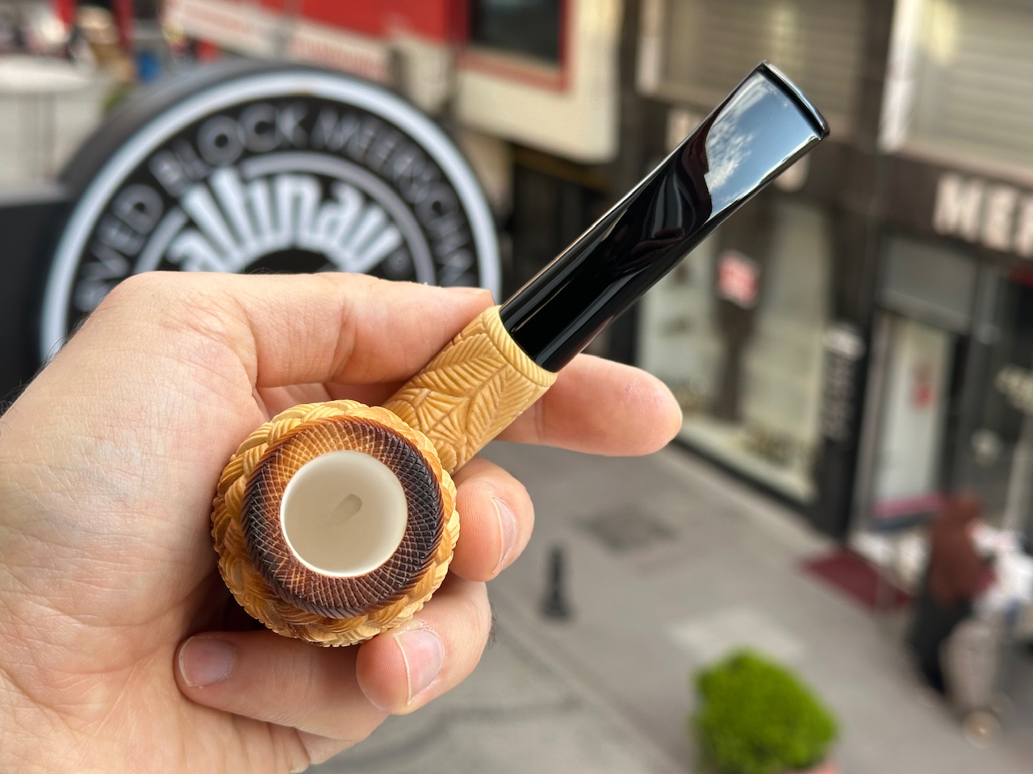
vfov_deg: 30.3
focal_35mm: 48
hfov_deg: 39.7
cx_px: 516
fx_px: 1432
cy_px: 387
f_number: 1.78
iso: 64
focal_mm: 6.86
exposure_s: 1/360
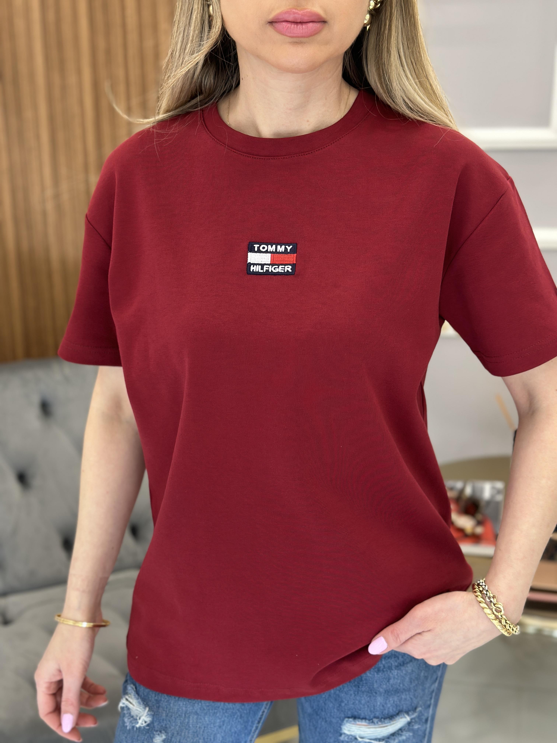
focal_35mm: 48
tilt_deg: -18.0
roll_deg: +0.5
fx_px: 1030
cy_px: 372
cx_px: 278
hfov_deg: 30.3
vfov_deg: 39.7
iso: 100
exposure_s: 1/100
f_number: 1.78
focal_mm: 6.86
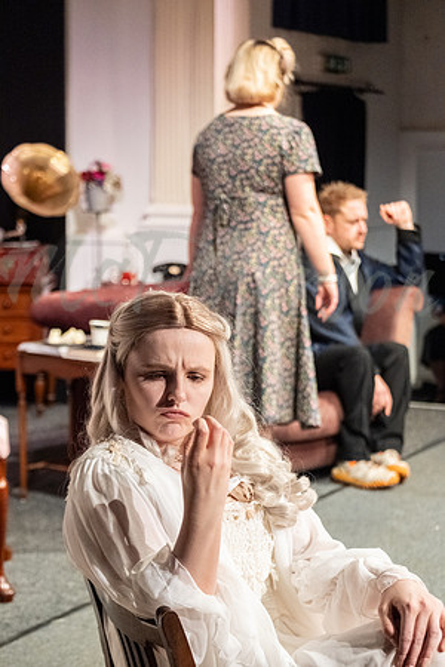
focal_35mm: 75
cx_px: 222
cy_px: 334
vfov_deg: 27.0
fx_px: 1391
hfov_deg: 18.2
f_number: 3.2
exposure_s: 1/250
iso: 2500
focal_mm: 50
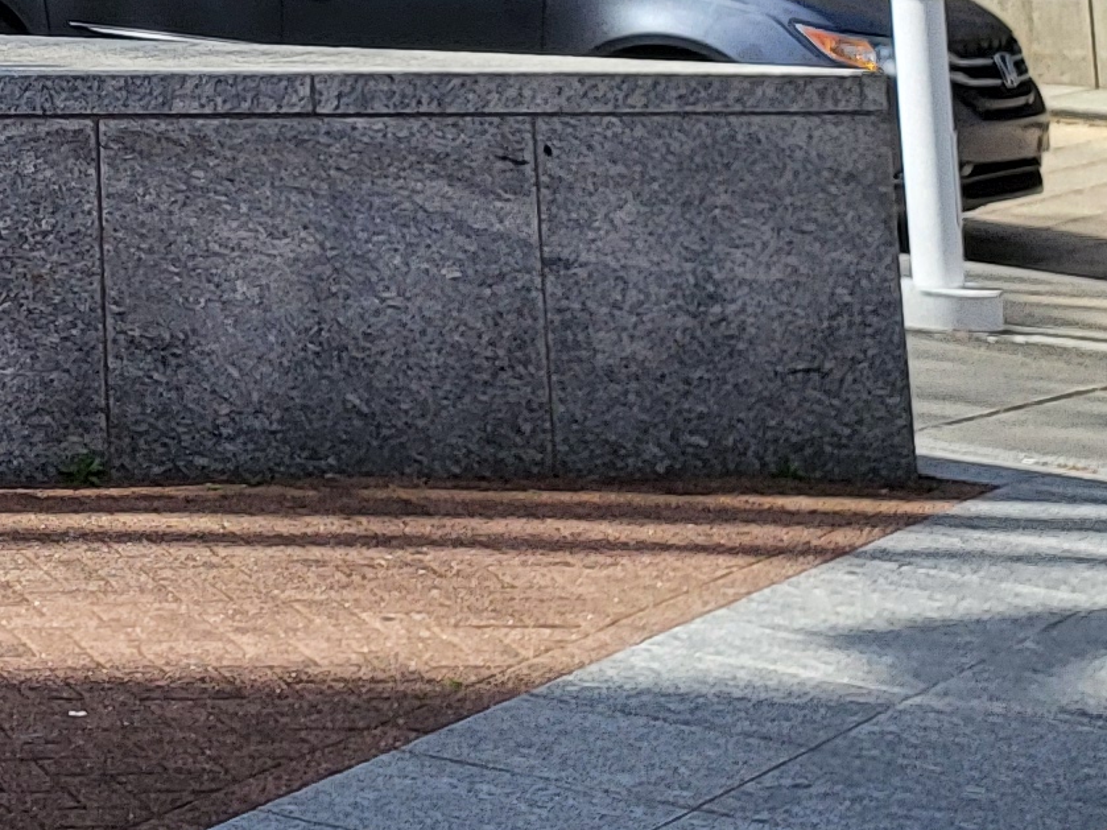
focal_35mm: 124
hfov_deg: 14.4
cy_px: -936
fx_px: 3965
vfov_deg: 10.7
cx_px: -749
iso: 50
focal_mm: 4.25
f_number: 1.8
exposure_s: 1/1742
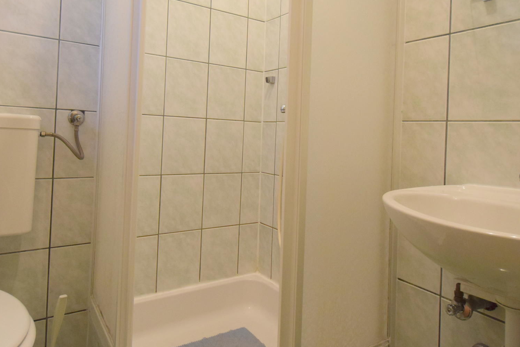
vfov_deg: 52.2
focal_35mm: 24
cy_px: 118
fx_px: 347
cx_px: 246
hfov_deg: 73.7
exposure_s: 1/60
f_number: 3.5
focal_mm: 10
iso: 1250
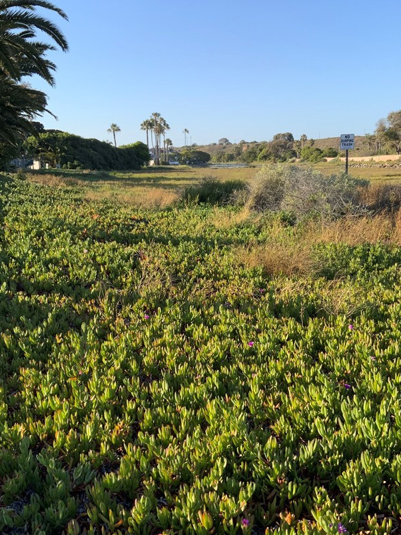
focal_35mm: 37
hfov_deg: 38.6
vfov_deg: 50.1
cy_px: 262
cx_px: 188
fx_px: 572
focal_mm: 3
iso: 16
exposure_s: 1/1055
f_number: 1.8
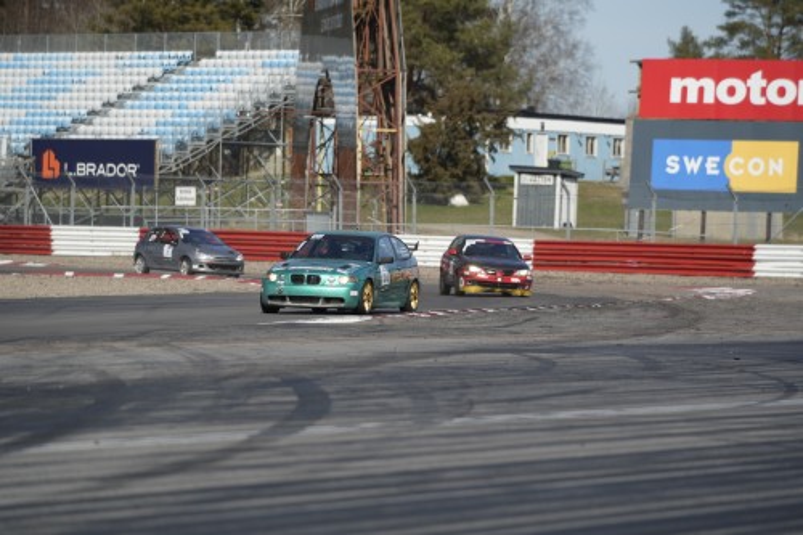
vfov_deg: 6.9
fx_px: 4459
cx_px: 402
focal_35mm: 200
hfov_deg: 10.3
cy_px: 268
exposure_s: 1/1000
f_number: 3.5
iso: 125
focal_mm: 200
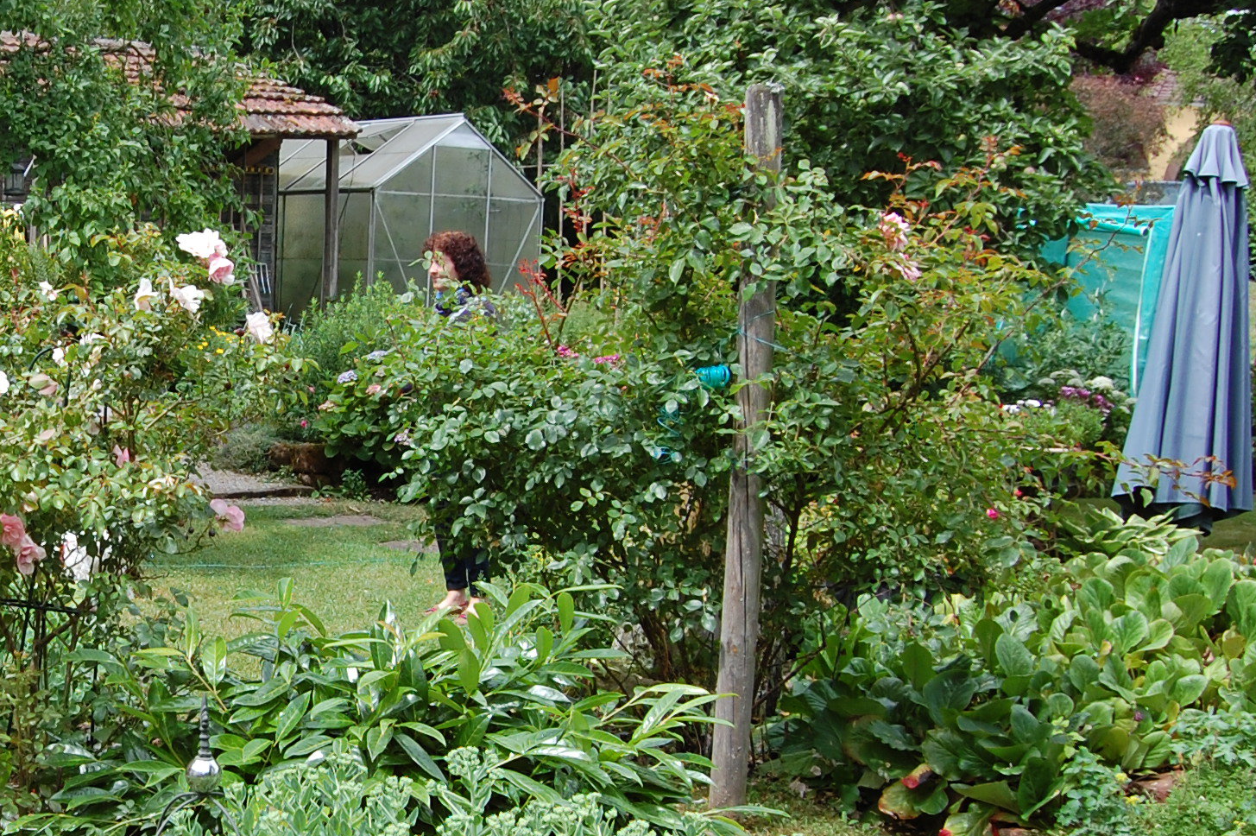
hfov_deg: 31.1
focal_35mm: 62
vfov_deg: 21.8
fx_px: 2162
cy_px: 543
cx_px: 152
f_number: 8
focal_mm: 20
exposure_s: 1/250
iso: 200
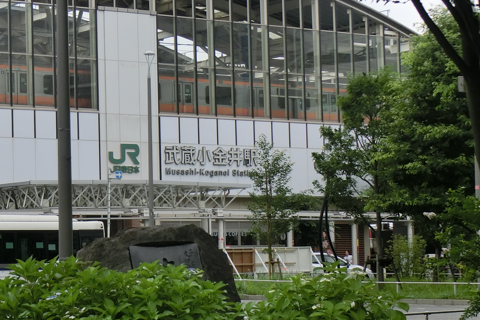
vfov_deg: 21.6
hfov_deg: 31.9
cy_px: 176
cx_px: 241
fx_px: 840
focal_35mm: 63
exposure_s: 1/320
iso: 80
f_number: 5
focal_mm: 10.7
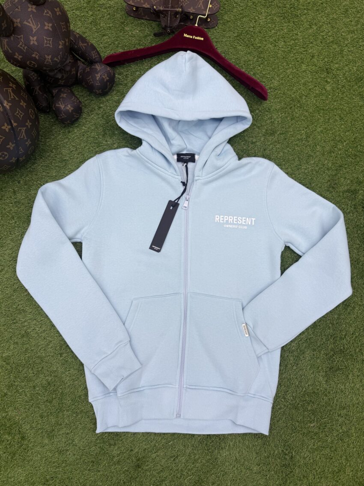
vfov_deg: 71.6
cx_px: 182
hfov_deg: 56.8
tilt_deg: -81.9
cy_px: 243
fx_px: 336
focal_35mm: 24
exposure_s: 1/277
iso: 64
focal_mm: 6.76
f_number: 1.78
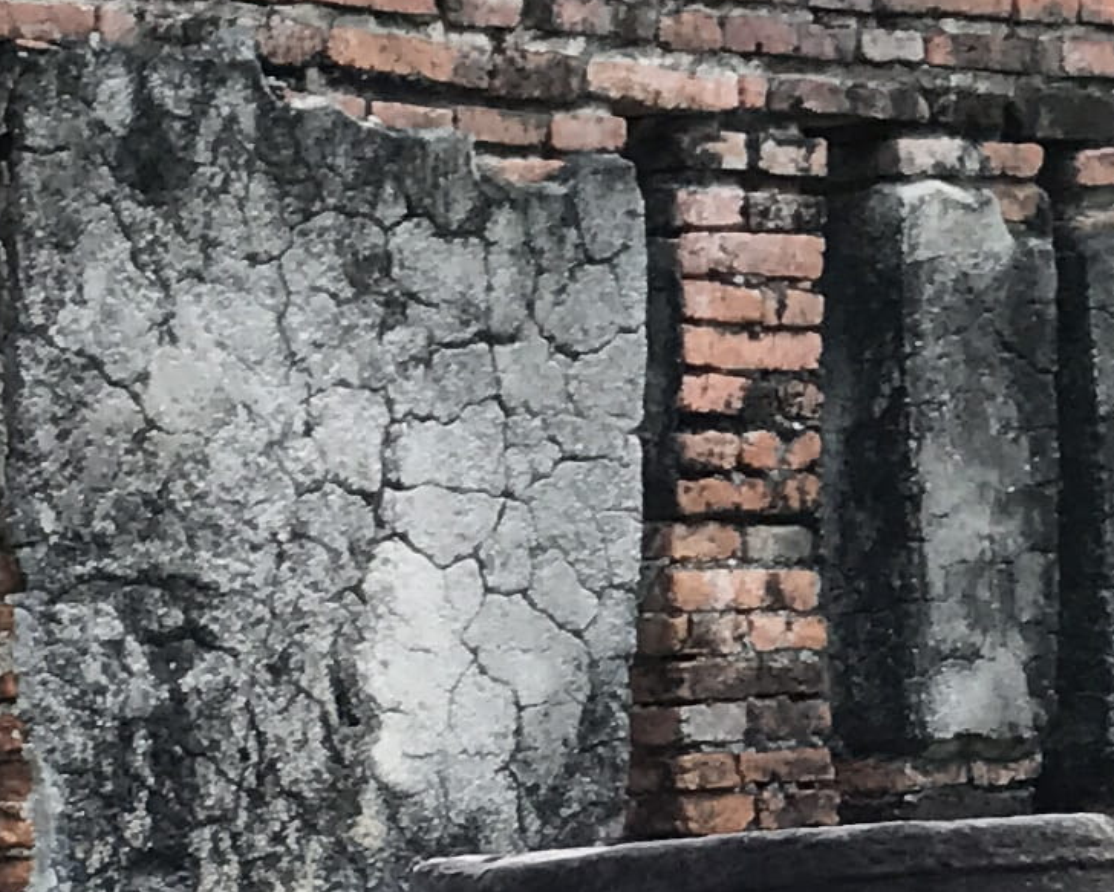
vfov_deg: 5.0
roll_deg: +2.8
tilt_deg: -1.7
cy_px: 1571
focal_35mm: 308
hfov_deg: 6.0
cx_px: -1581
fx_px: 10159
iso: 20
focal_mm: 6.6
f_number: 2.8
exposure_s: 1/131
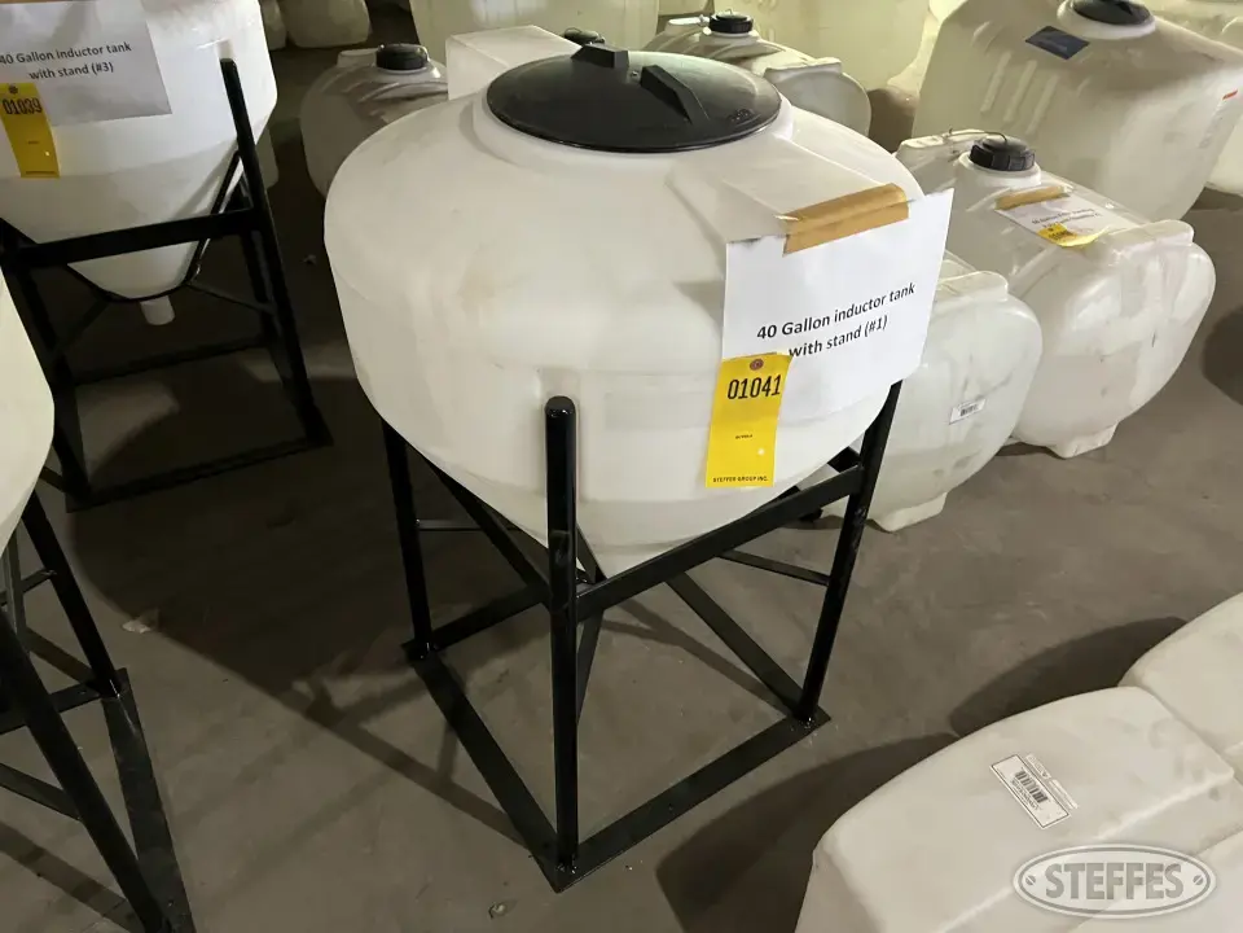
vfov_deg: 53.1
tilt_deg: -36.7
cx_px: 622
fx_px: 934
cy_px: 466
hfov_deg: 67.3
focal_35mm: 26
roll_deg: -1.1
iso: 500
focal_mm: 5.7
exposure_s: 1/60
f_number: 1.5
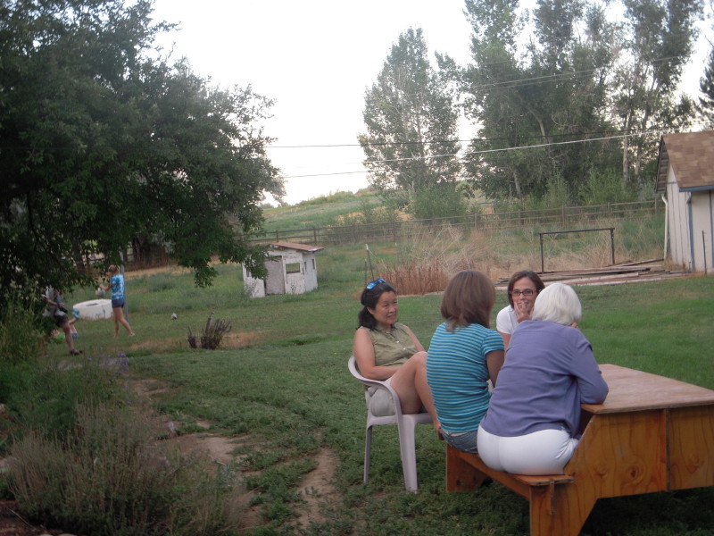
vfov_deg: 25.7
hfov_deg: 33.8
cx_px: 357
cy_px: 268
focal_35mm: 57
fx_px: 1176
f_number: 3.6
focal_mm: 9.4
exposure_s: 1/30
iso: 100
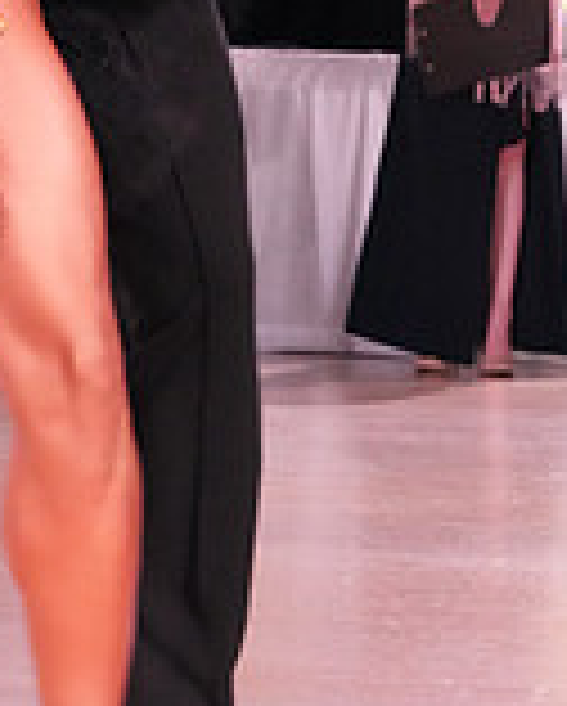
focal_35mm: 315
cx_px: -236
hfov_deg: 4.9
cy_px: -175
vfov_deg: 6.1
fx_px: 6595
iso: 10000
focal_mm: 91
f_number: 9
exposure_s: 1/200
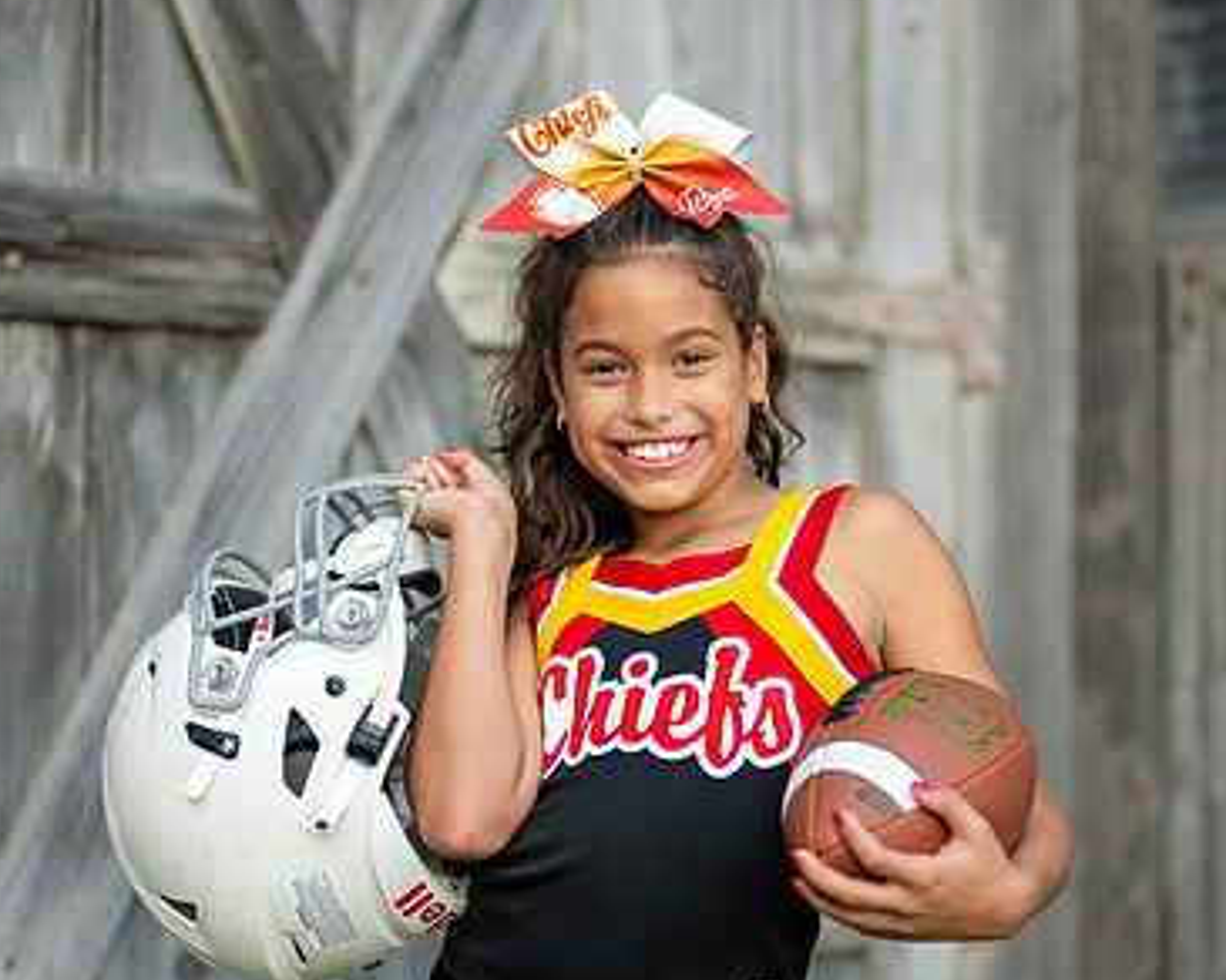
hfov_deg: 21.5
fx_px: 3229
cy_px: 612
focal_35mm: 89
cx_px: 679
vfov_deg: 17.2
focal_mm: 50
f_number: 1.2
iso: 125
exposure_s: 1/1600
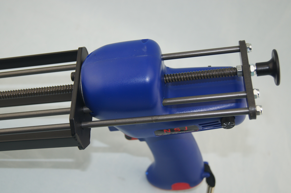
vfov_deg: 25.7
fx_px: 424
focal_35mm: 52
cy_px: 96
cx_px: 146
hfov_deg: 37.9
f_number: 5
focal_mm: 35
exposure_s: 1/160
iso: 200
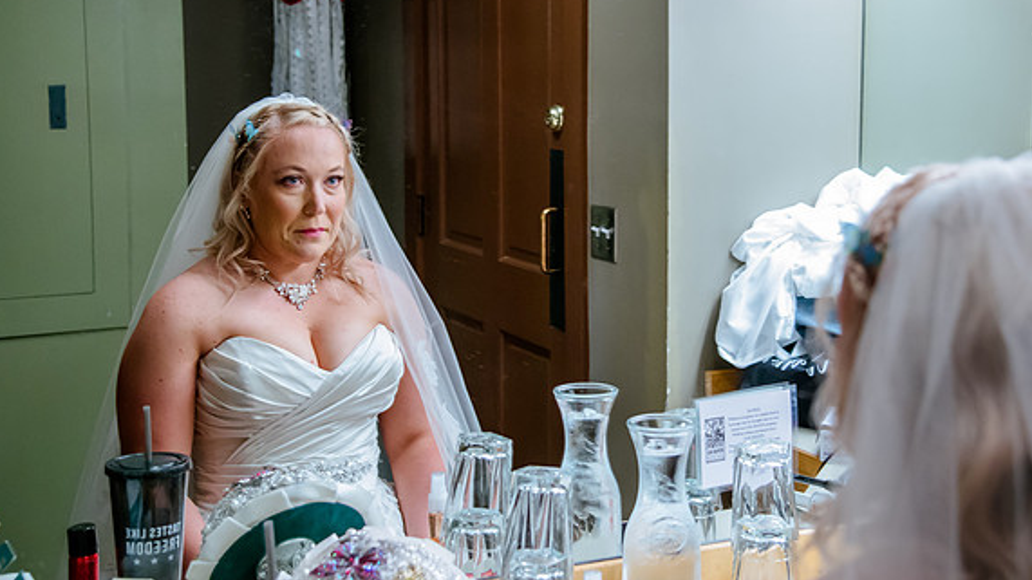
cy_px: 229
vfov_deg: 20.3
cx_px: 611
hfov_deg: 35.3
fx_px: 1614
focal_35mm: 59
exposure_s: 1/80
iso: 2500
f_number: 4
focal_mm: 44
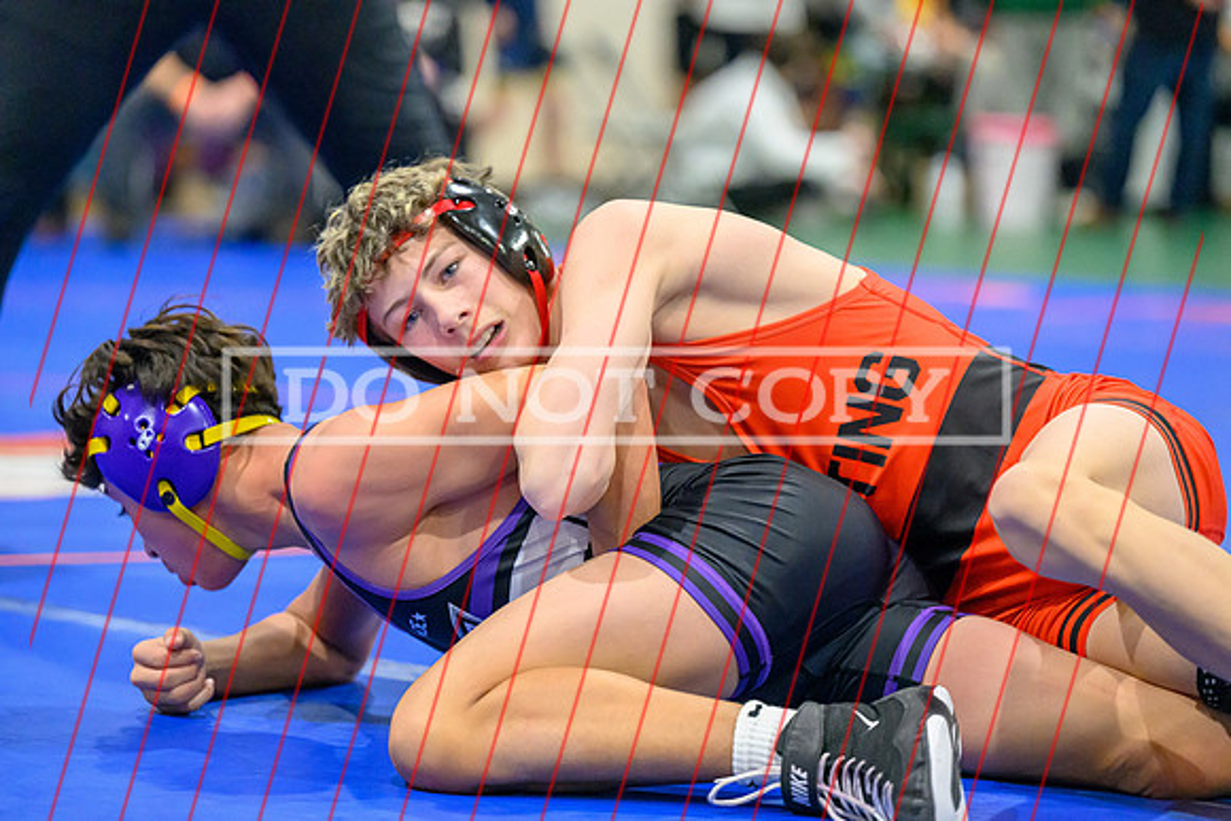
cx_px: 616
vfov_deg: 10.4
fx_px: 4510
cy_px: 410
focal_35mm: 132
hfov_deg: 15.5
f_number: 2.8
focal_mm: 130
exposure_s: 1/640
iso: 10000
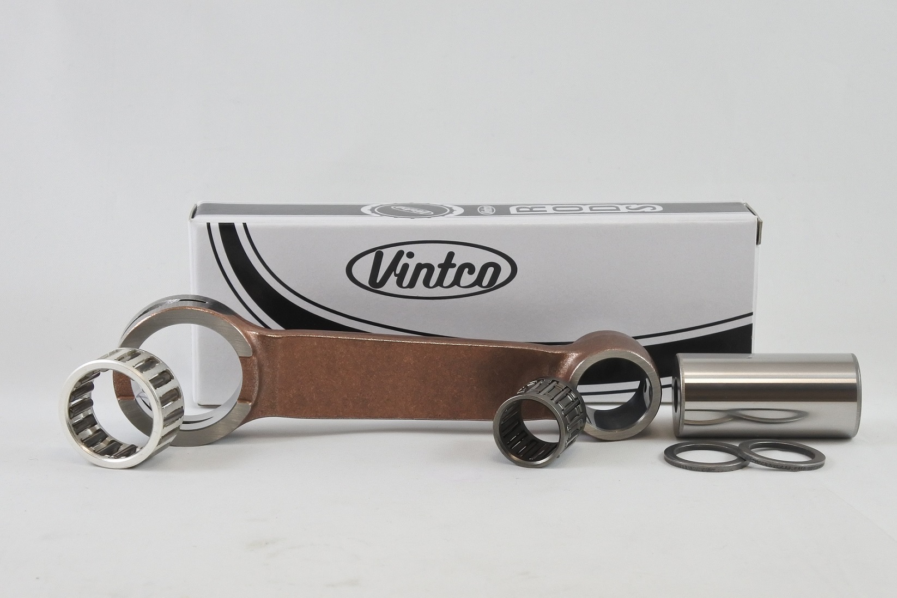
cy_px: 299
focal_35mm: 61
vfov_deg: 22.3
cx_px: 448
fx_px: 1520
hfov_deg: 32.9
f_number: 5
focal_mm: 22.7
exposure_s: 1/125
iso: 400
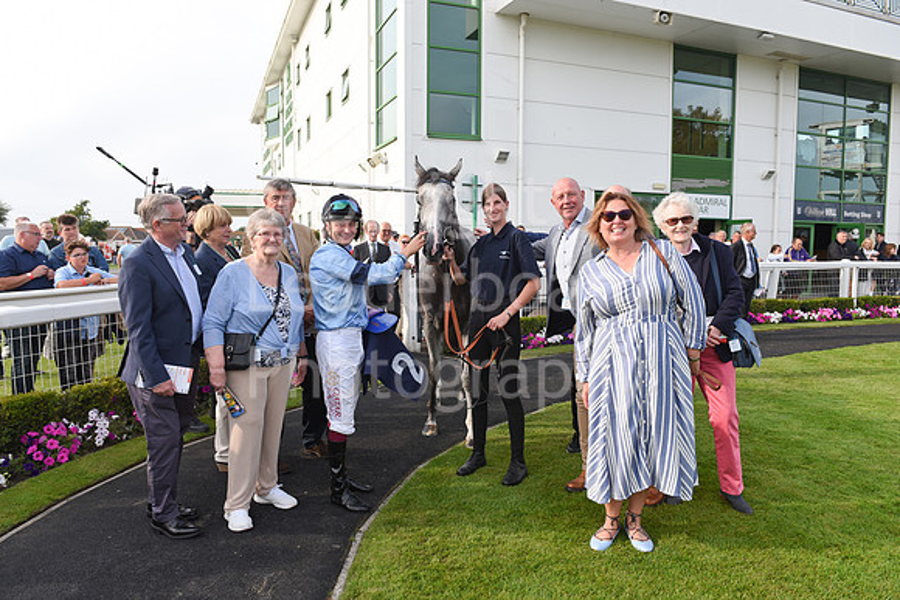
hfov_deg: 73.7
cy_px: 300
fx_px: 600
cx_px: 450
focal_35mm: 24
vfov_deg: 53.2
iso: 500
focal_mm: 24
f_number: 5.6
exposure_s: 1/800
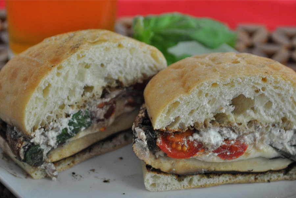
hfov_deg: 15.2
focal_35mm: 135
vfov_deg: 10.2
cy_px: 99
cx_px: 148
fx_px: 1110
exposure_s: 1/30
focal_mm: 90
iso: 800
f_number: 4.5
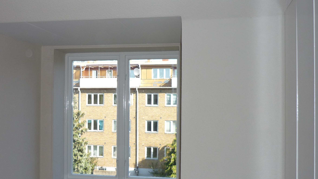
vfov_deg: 23.9
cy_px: 94
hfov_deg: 40.9
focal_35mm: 50
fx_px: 422
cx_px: 112
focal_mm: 5.5
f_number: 2.8
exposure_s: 1/400
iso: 100
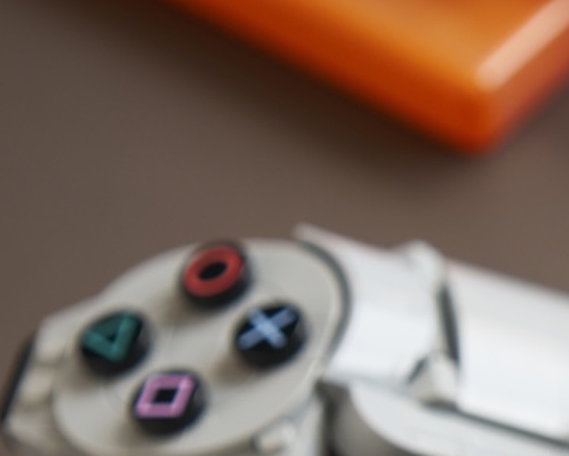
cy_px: 823
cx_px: 1261
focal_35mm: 487
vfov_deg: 3.2
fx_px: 8207
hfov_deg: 3.9
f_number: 3.5
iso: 320
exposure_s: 1/60
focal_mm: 109
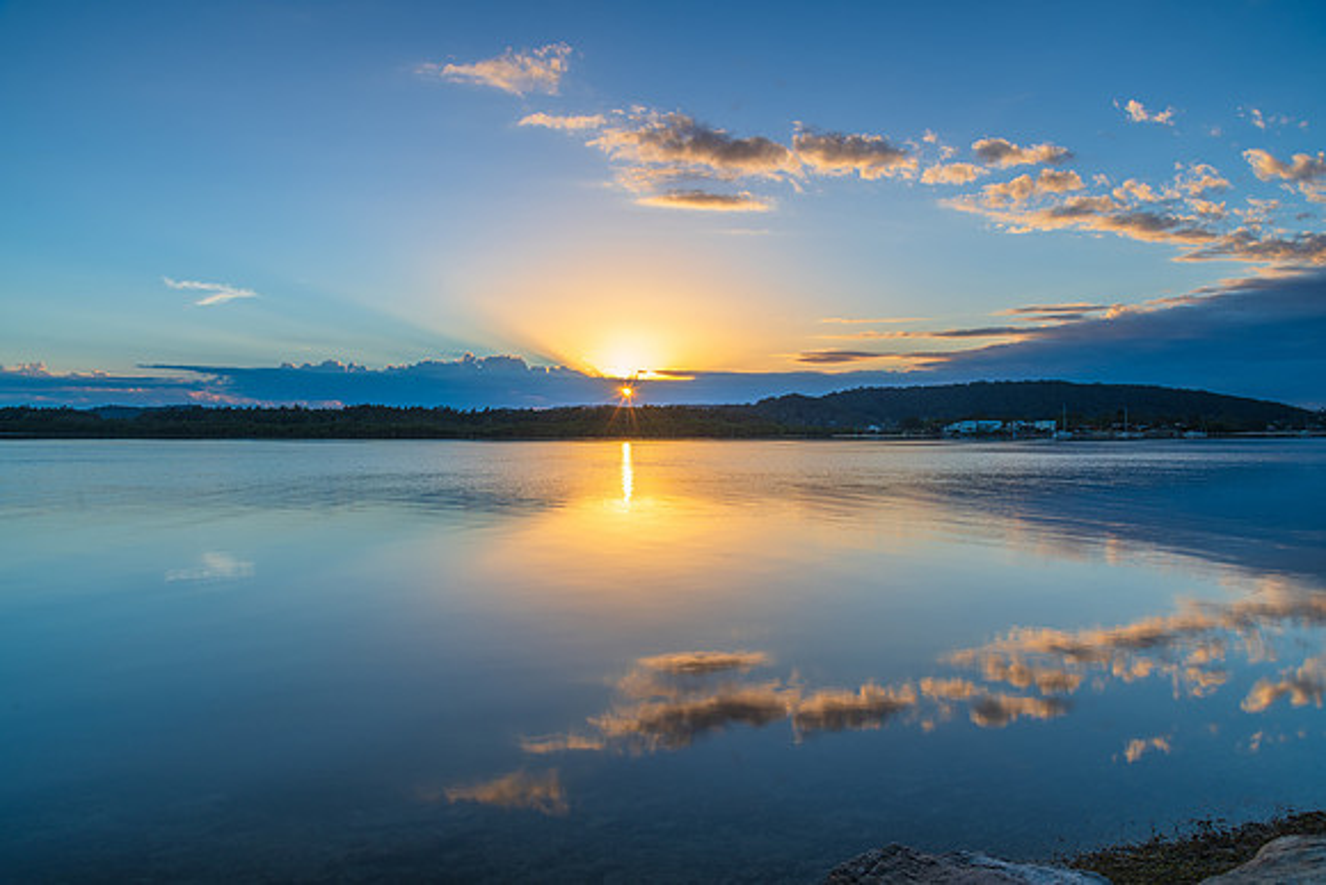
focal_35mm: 27
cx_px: 663
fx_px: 995
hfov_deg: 67.4
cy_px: 442
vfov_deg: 48.0
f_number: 8
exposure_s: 1/2.5
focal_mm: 27
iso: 40
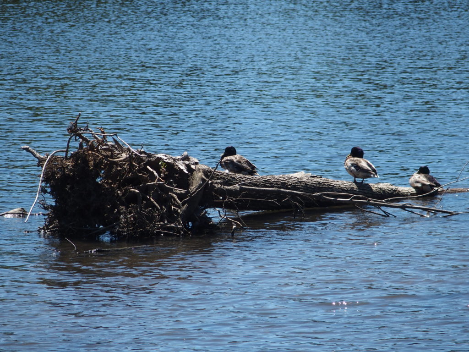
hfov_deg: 6.6
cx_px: 234
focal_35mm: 300
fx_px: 4065
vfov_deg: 5.0
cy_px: 176
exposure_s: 1/640
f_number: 3.5
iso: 100
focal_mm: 64.3
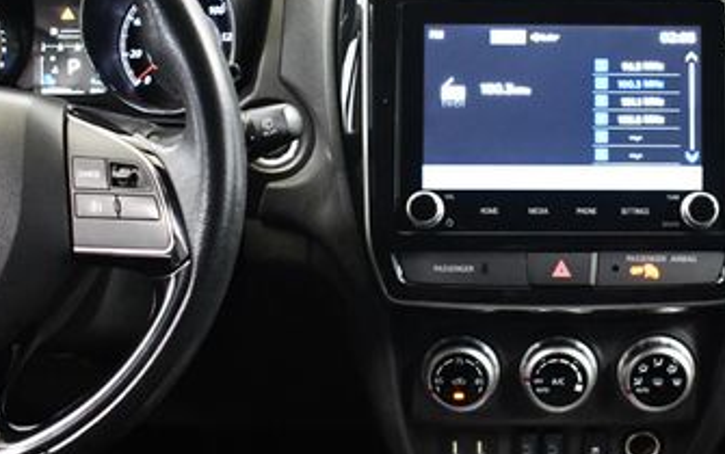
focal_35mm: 70
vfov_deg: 18.6
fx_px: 1384
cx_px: 563
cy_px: 257
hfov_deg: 28.8
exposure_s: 1/60
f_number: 3.8
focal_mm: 24
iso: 6400
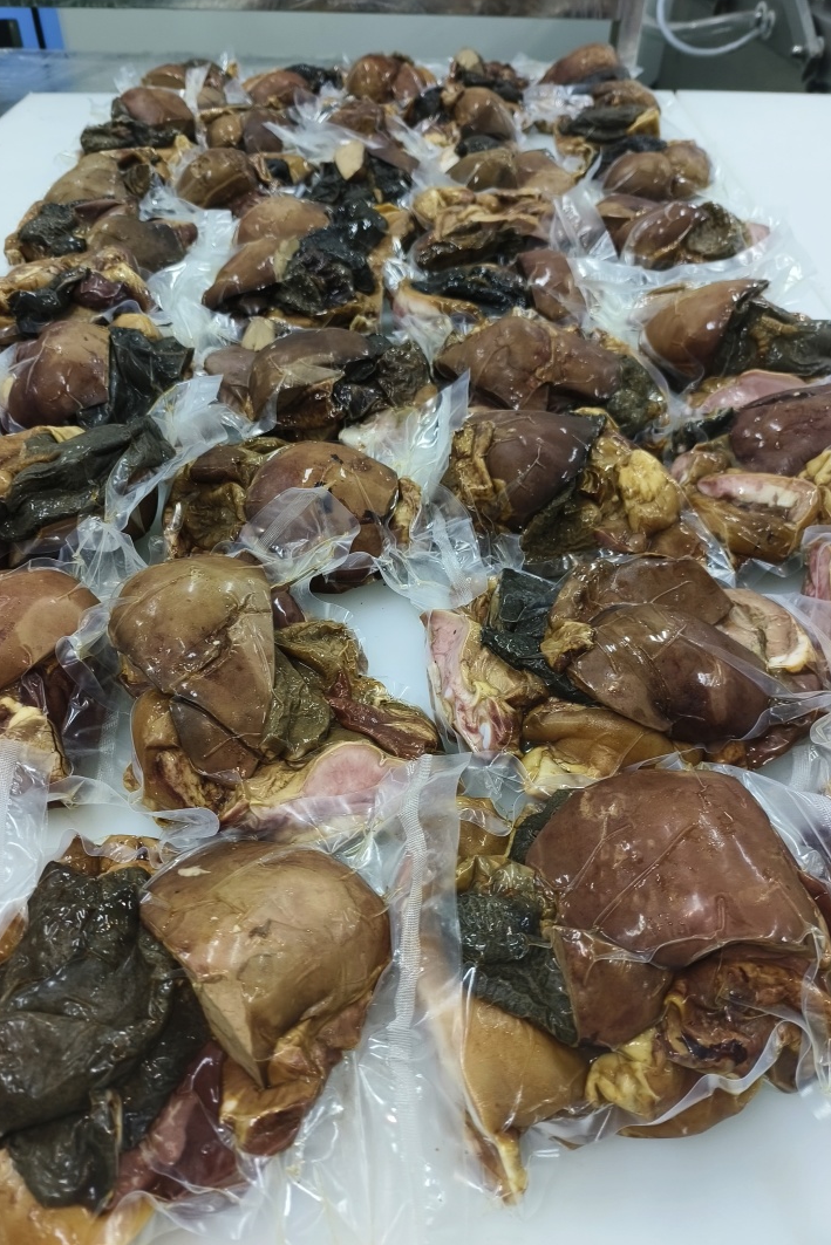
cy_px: 624
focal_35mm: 24
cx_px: 380
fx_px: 831
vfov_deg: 73.7
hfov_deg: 53.1
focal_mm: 5.5
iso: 592
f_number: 1.75
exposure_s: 1/100
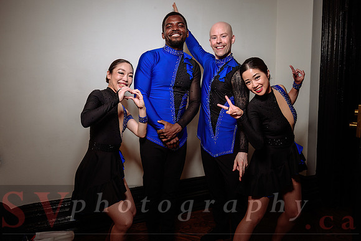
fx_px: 281
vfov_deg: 46.3
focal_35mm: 28
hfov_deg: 65.3
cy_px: 116
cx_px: 173
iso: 800
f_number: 3.2
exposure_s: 1/160
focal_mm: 27
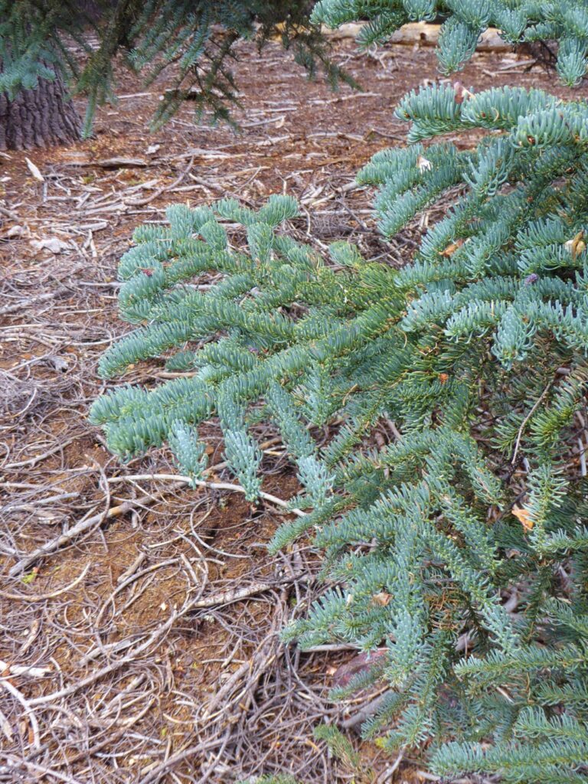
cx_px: 294
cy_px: 392
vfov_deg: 50.1
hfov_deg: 38.7
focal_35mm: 37
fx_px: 838
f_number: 3.7
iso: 100
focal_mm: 6.7
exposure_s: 1/60
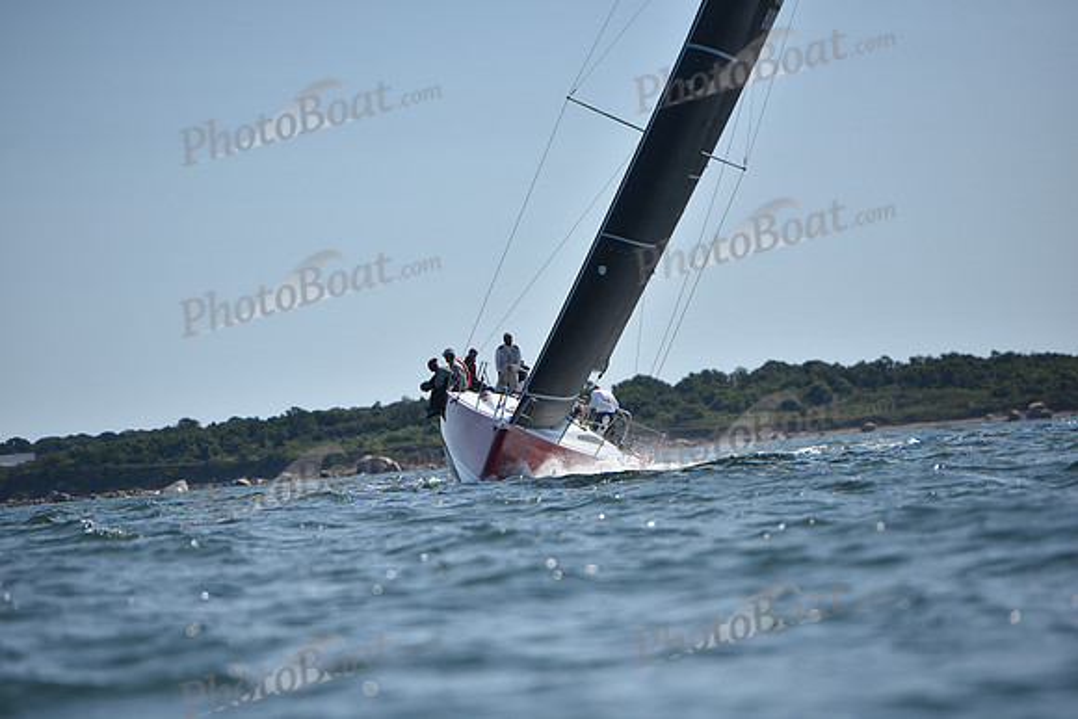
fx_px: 5990
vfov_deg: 6.9
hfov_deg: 10.3
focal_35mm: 200
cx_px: 539
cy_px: 360
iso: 250
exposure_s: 1/8000
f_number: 3.5
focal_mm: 200
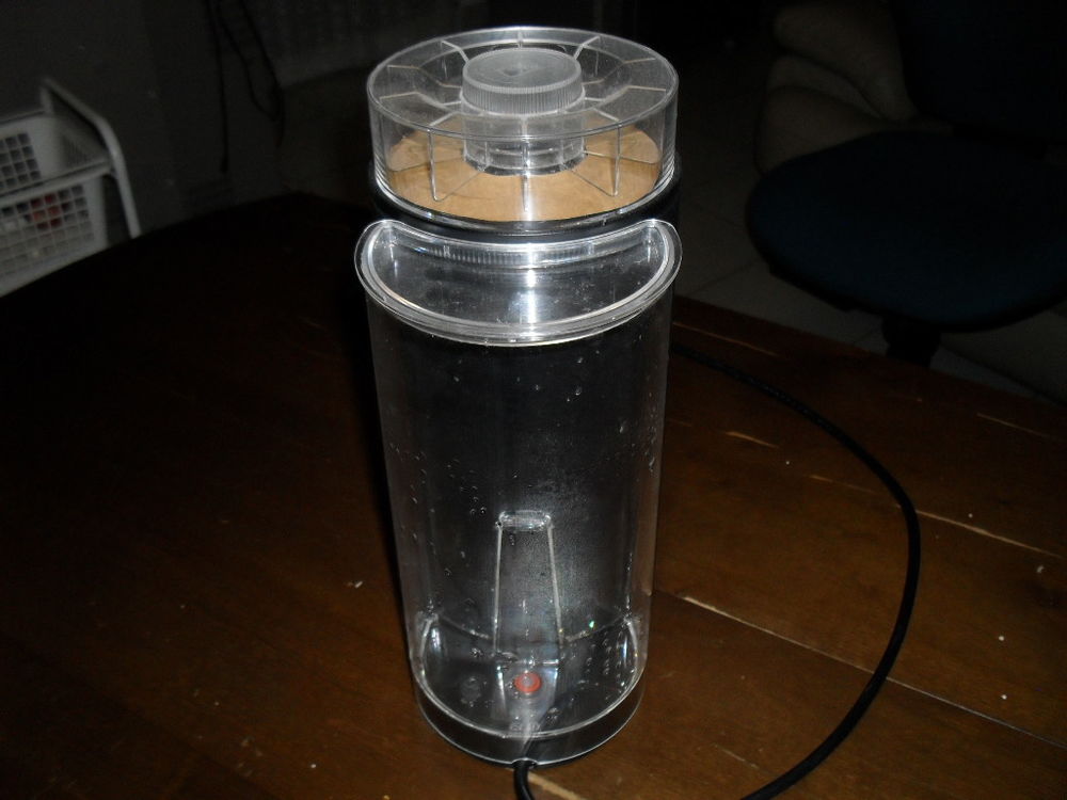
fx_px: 1079
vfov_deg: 40.7
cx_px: 534
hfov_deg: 52.6
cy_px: 400
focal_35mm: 35
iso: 200
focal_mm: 6.3
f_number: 3.2
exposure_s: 1/45
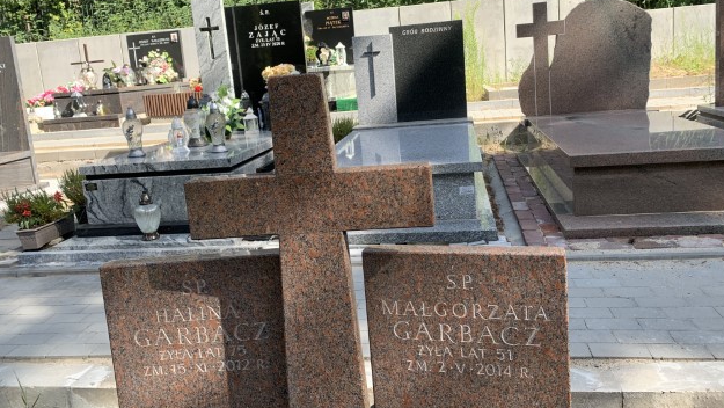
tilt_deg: -4.9
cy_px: 168
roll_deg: +4.4
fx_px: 557
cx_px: 370
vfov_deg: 40.1
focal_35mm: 29
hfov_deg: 66.0
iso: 25
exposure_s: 1/518
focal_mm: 4.25
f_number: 1.8
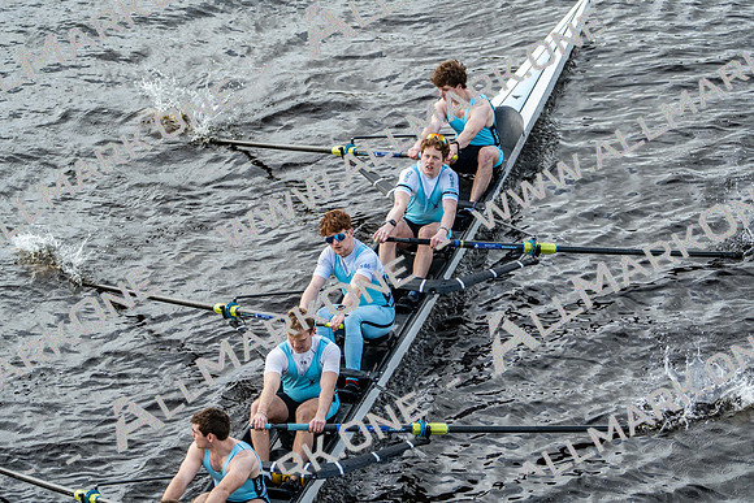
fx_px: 4483
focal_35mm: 214
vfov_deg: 6.4
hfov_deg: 9.6
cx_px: 377
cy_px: 252
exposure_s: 1/1250
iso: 1000
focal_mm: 214
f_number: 5.6
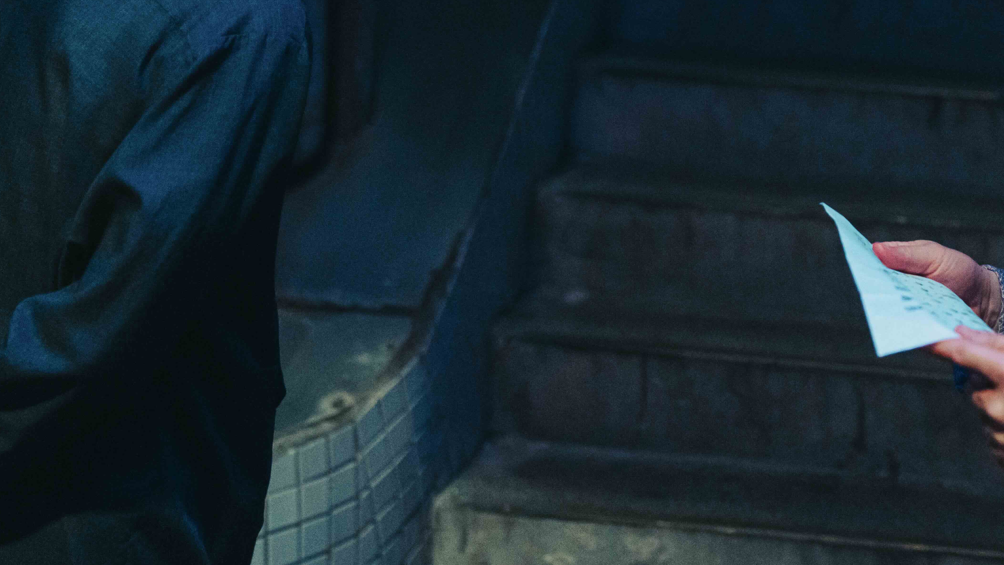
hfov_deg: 23.4
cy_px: -15
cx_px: 746
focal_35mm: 90
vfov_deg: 13.2
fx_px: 2396
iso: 4000
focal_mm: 42
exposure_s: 1/125
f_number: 2.2
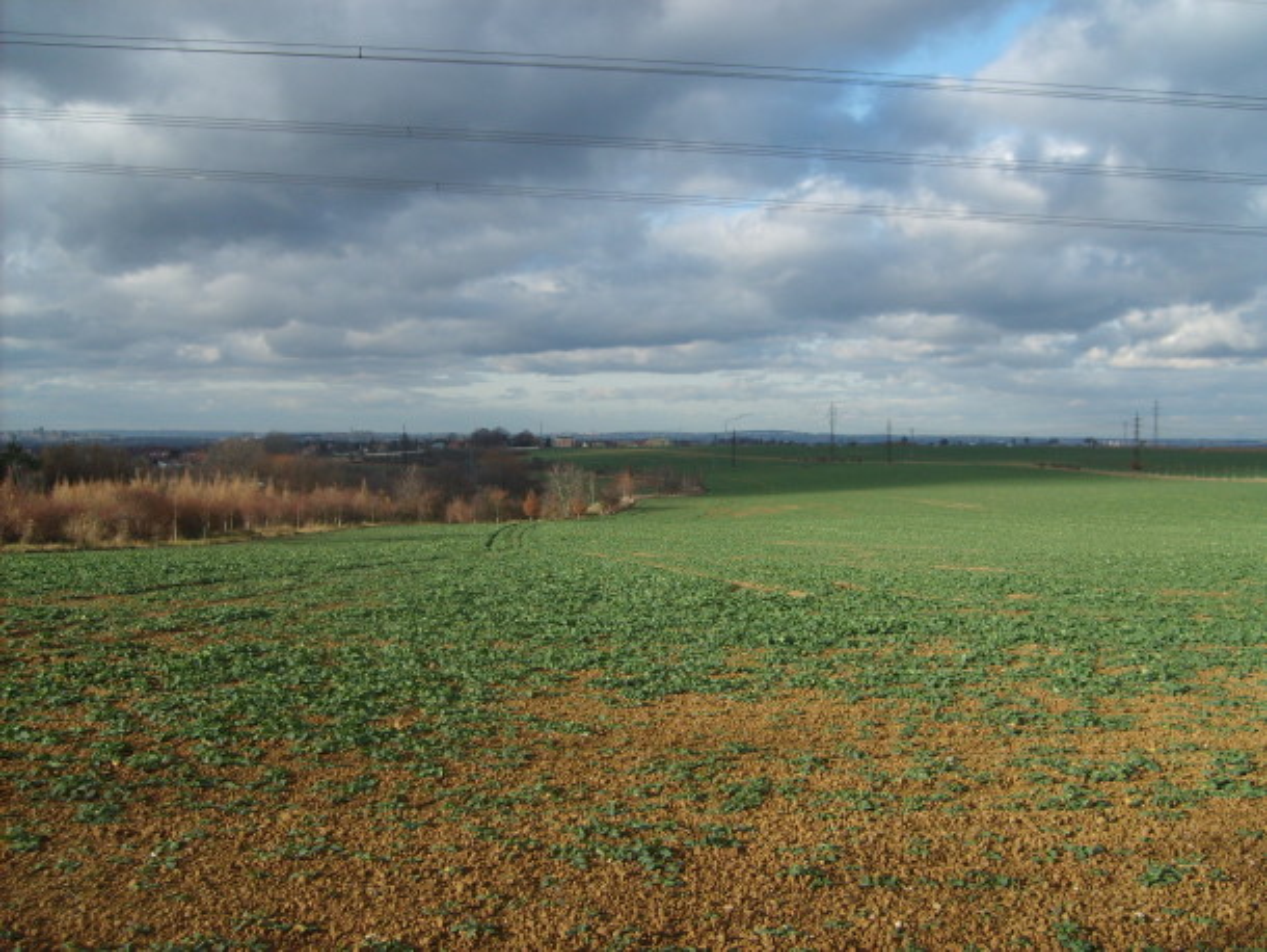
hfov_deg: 52.6
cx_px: 634
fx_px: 1282
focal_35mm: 35
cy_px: 476
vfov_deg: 40.7
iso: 50
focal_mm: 5.8
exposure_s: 1/750
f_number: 2.8
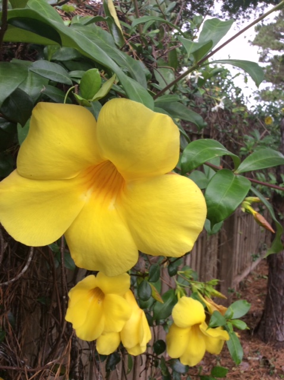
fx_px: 351
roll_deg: -4.6
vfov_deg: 56.9
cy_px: 190
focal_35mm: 32
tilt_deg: -5.3
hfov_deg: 44.1
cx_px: 142
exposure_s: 1/230
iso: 32
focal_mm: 3.3
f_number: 2.4
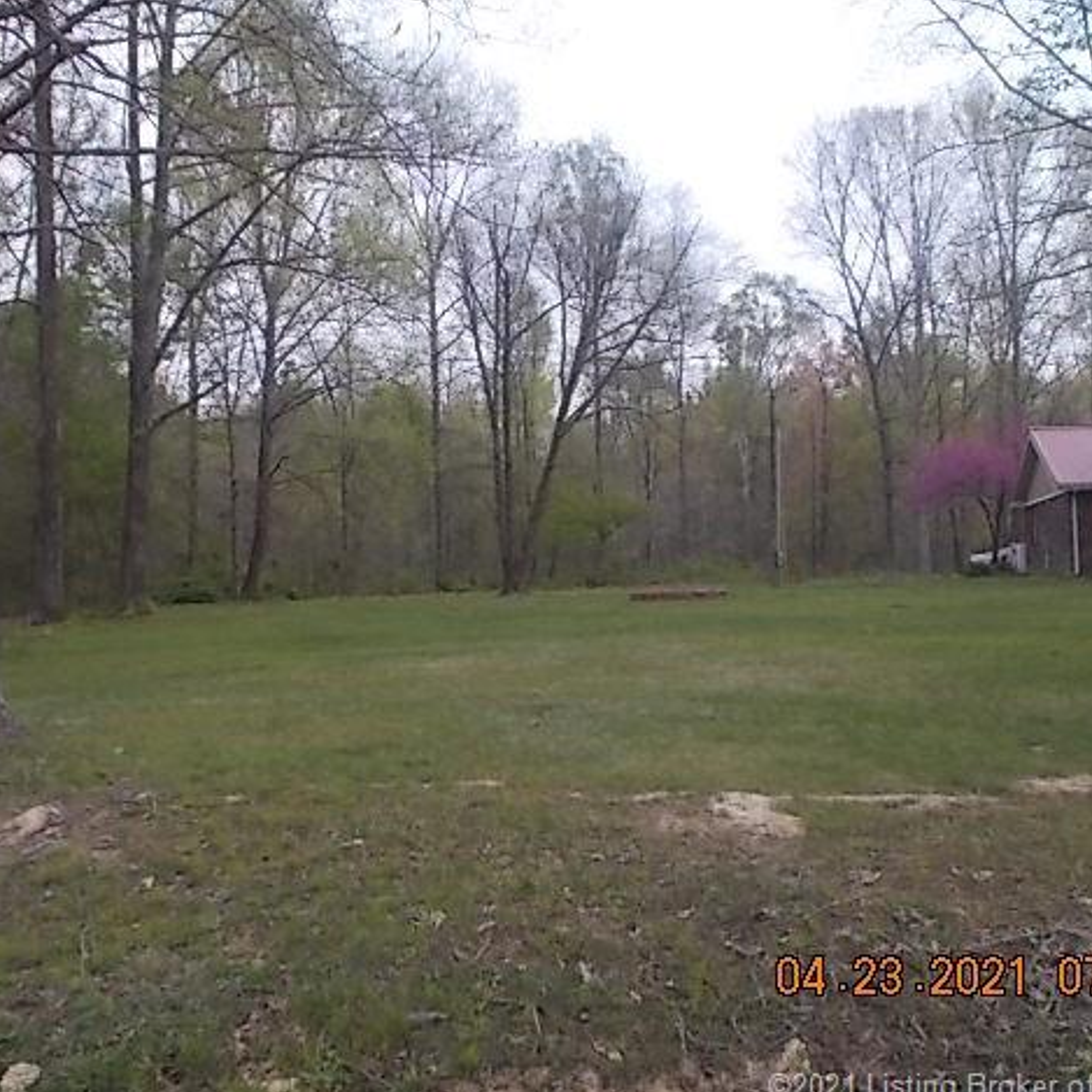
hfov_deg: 40.9
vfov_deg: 40.9
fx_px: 1463
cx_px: 515
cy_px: 549
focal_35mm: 41
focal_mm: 6
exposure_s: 1/100
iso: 80
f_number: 3.6
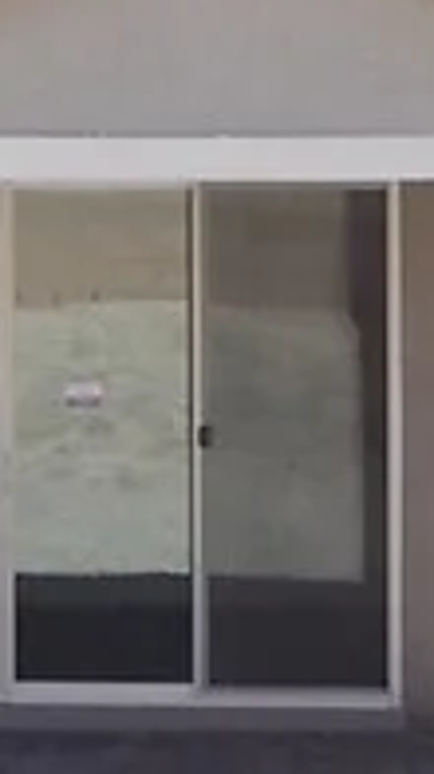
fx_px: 3033
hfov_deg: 7.9
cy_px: 174
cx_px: -363
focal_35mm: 148
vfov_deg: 14.5
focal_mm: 4.6
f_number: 3.2
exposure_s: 1/320
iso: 80
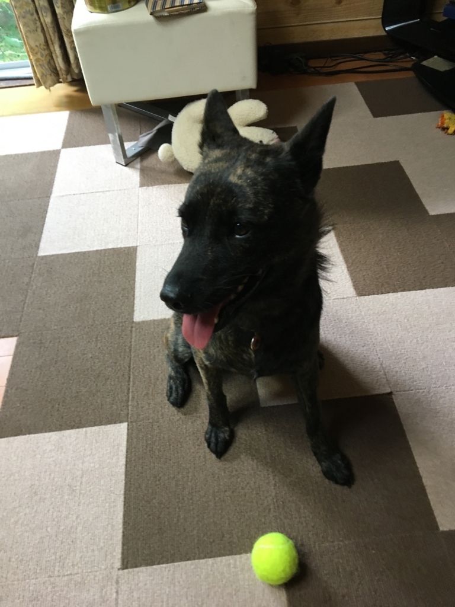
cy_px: 304
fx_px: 508
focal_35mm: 29
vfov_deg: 61.7
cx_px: 228
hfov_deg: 48.2
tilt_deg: -47.6
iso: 125
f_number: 2.2
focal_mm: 4.15
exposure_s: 1/30
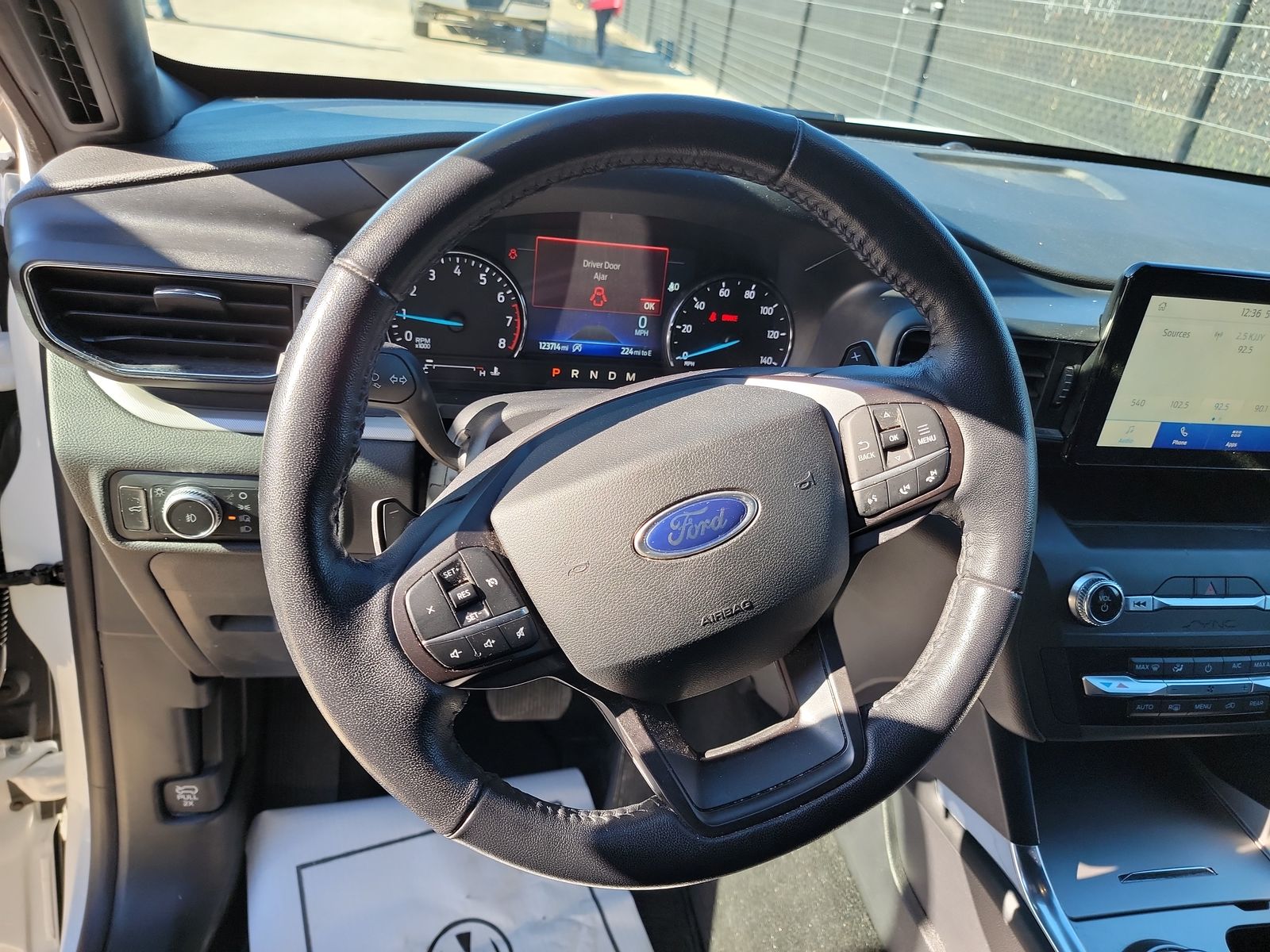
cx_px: 635
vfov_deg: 56.8
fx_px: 881
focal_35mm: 24
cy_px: 476
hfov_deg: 71.6
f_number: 1.8
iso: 51
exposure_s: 1/59
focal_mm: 6.7
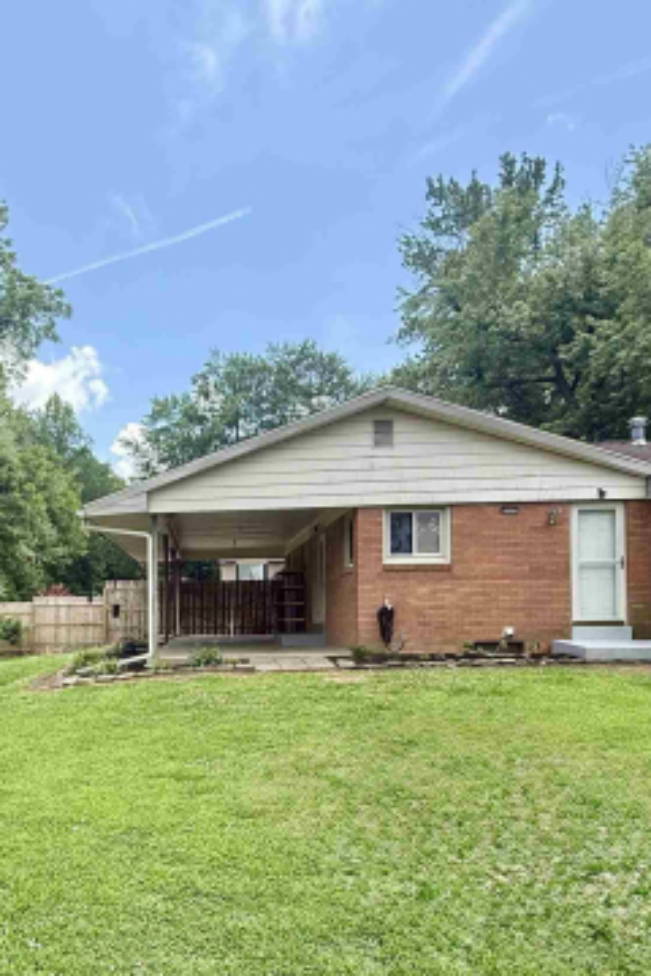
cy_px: 602
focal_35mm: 27
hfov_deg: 45.9
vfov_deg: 66.5
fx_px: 732
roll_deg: +0.1
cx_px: 148
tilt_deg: +1.0
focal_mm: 2.22
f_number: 2.2
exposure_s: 1/672
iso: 64
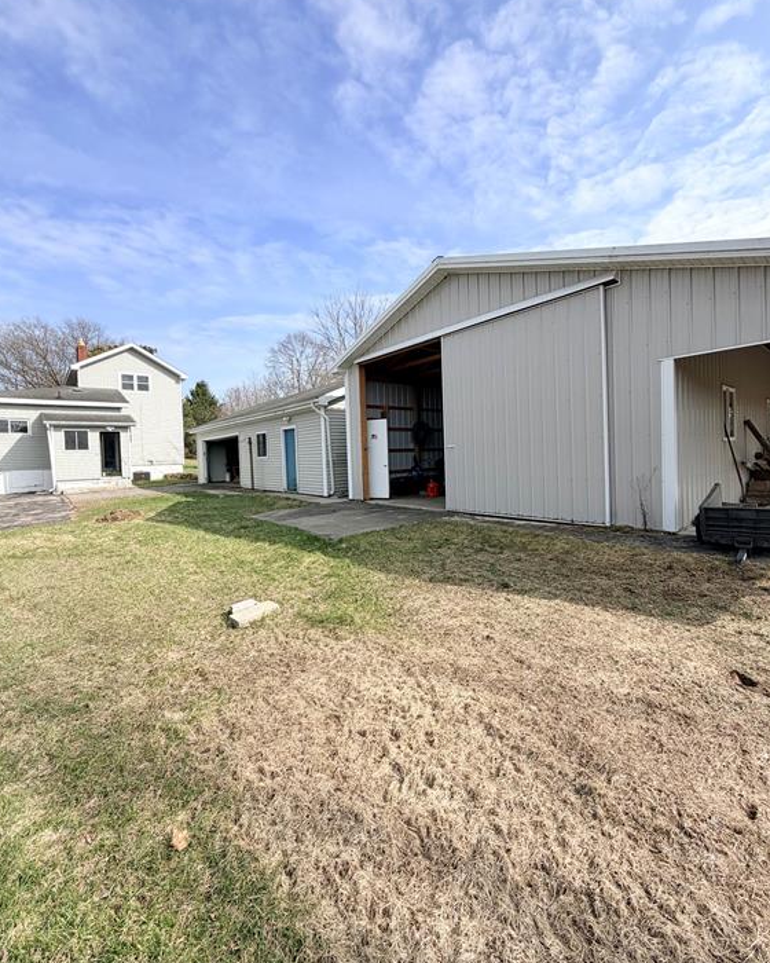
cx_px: 386
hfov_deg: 84.0
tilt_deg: -0.2
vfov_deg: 96.8
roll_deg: +2.3
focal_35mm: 15
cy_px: 465
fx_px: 427
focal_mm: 2.22
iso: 25
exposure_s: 1/770
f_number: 2.2
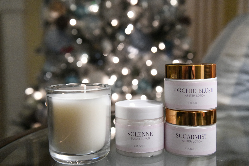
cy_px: 83
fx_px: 387
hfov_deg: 35.6
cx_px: 124
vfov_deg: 24.2
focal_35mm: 56
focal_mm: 56
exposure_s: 1/125
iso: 12800
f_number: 5.6
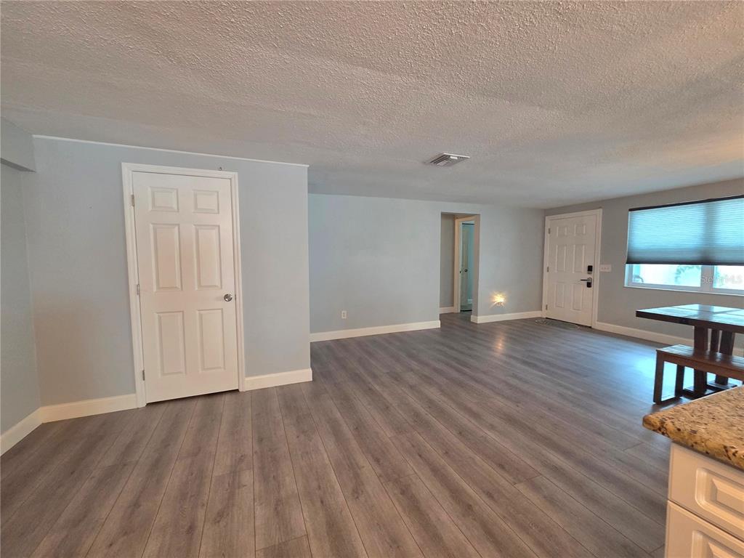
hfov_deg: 106.2
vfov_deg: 89.9
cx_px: 372
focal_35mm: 13
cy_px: 279
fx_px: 279
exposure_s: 1/60.2
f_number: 2.2
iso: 320
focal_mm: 2.2
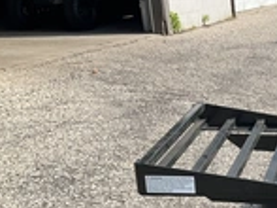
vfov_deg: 17.9
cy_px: 238
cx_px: 350
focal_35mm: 79
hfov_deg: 22.4
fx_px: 632
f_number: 1.8
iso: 25
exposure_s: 1/1342
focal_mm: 3
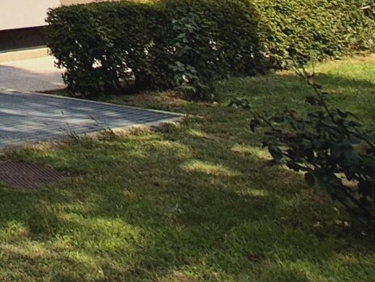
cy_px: -470
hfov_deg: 16.0
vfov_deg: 12.9
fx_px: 780
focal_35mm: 72
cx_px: -481
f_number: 2.2
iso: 50
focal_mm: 2.2
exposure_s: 1/2296
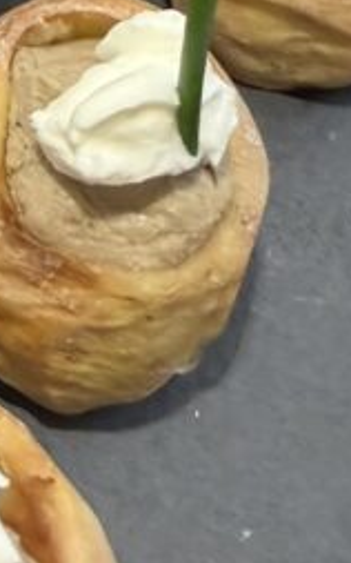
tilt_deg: -52.5
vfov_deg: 19.4
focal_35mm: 103
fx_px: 1577
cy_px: -38
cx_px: -315
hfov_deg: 11.6
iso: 250
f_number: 2.2
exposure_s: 1/120
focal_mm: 2.22
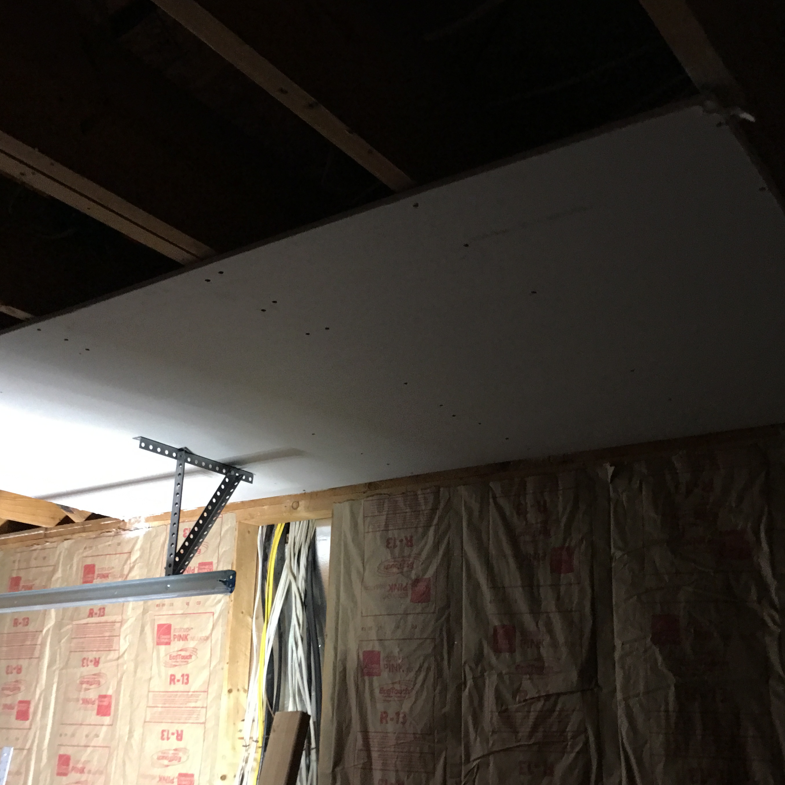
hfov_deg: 43.9
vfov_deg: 43.8
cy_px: 413
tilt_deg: +19.6
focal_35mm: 38
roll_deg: -3.8
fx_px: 975
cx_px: 388
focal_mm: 4.15
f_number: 2.2
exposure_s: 1/4
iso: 50
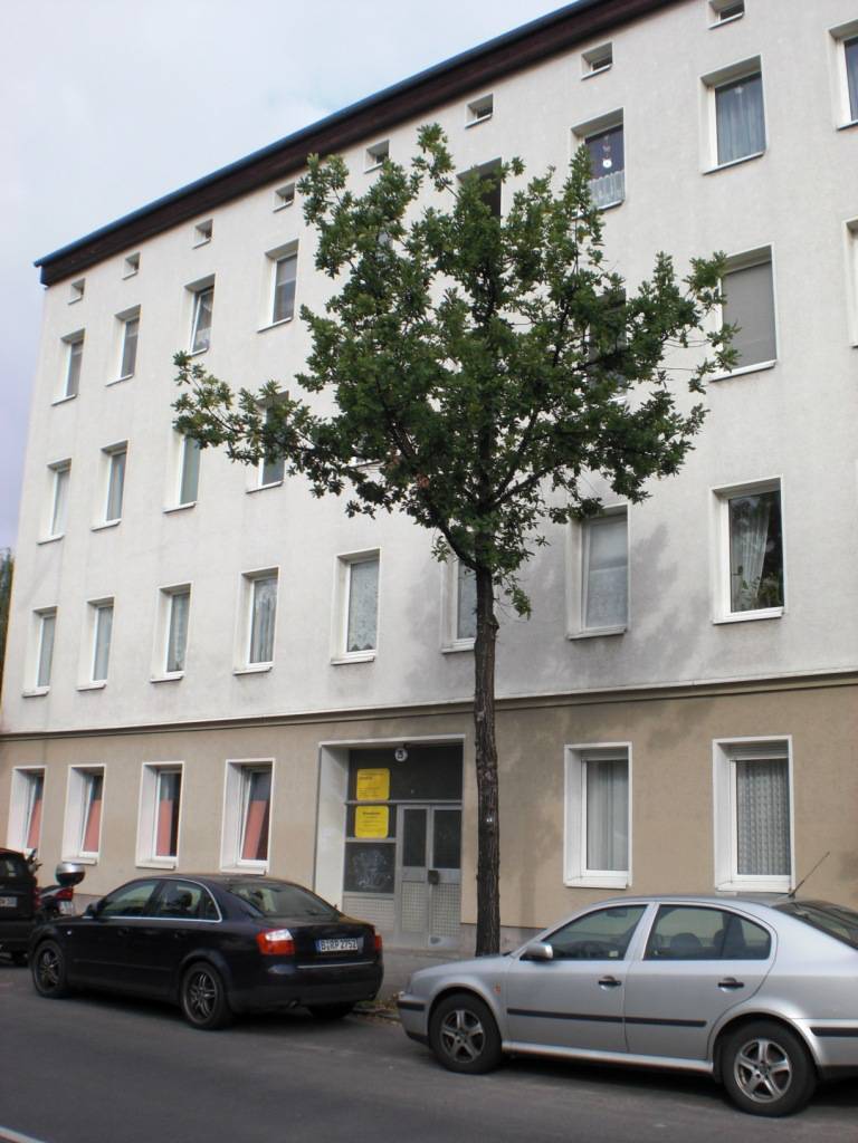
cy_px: 572
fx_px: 1256
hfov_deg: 37.7
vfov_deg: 49.0
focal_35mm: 38
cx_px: 429
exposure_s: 1/250
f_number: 5.6
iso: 64
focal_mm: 6.3
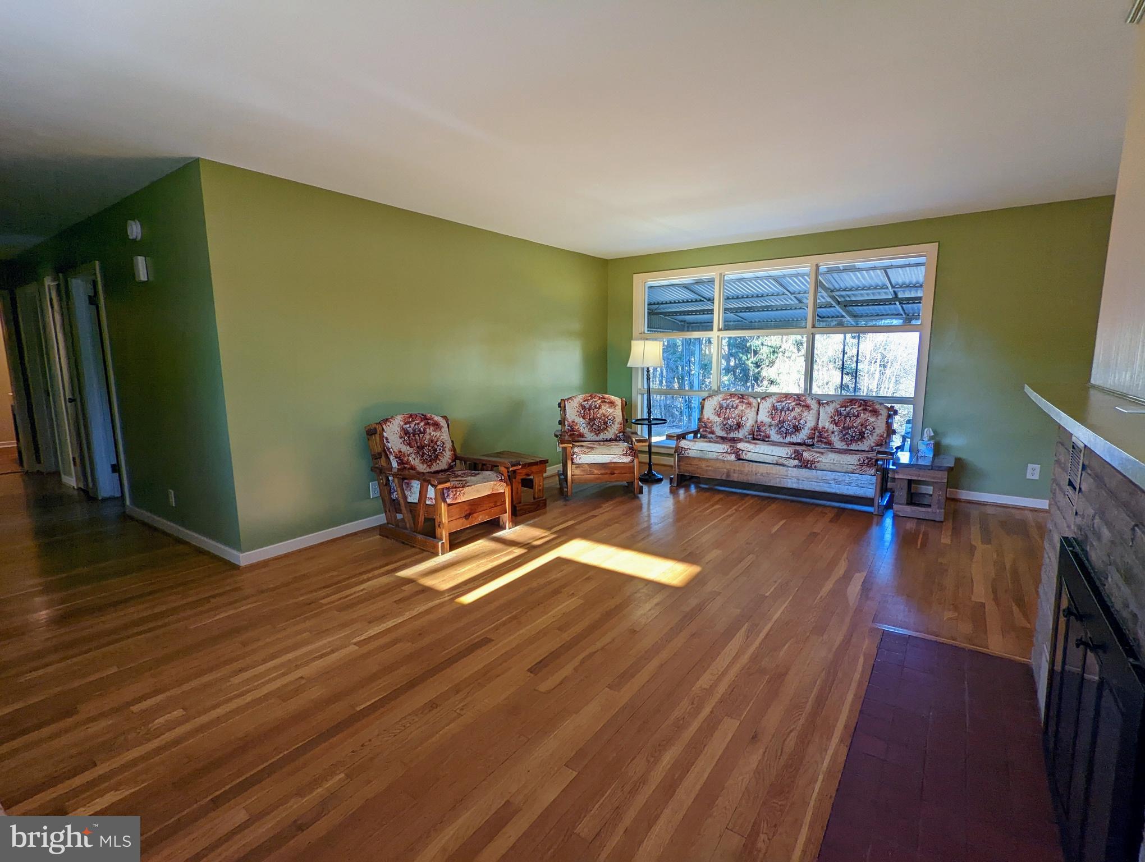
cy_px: 431
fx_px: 530
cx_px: 572
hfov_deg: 94.4
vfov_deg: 78.2
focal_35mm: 16
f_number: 2.2
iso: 75
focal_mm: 2.35
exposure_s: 1/89.6
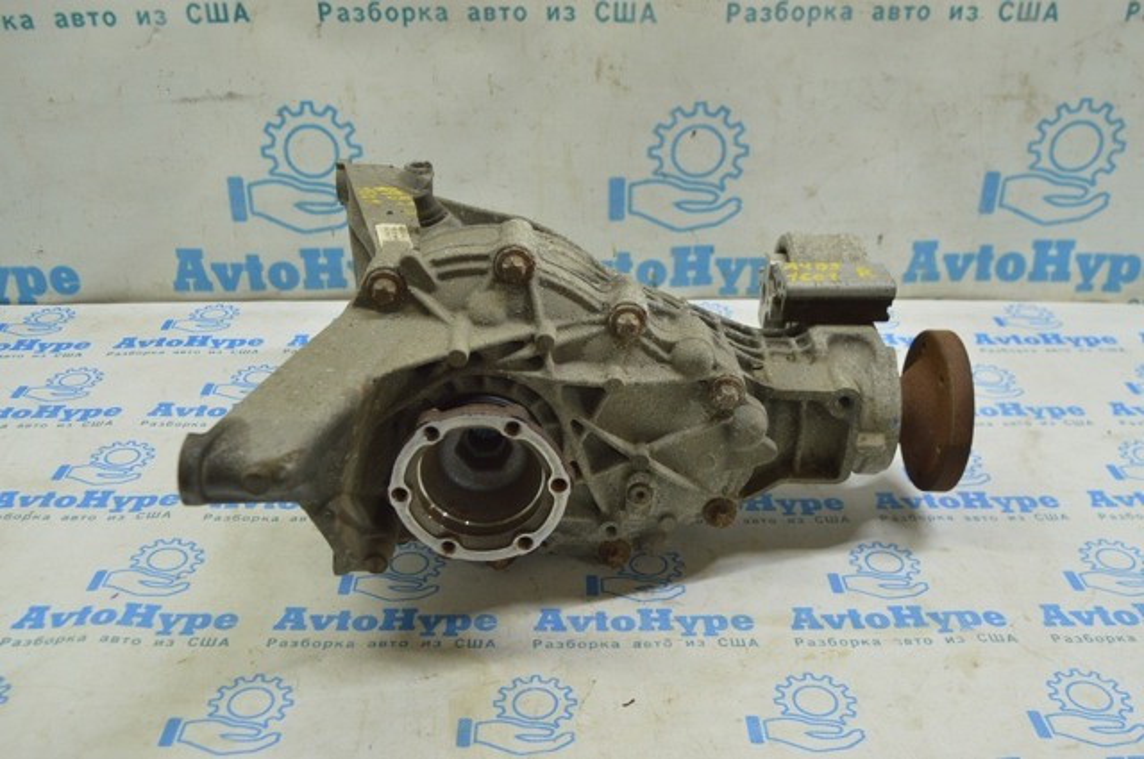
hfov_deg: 53.2
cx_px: 572
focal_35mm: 36
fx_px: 1143
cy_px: 380
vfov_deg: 36.8
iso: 400
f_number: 5.6
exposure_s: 1/20
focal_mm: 24
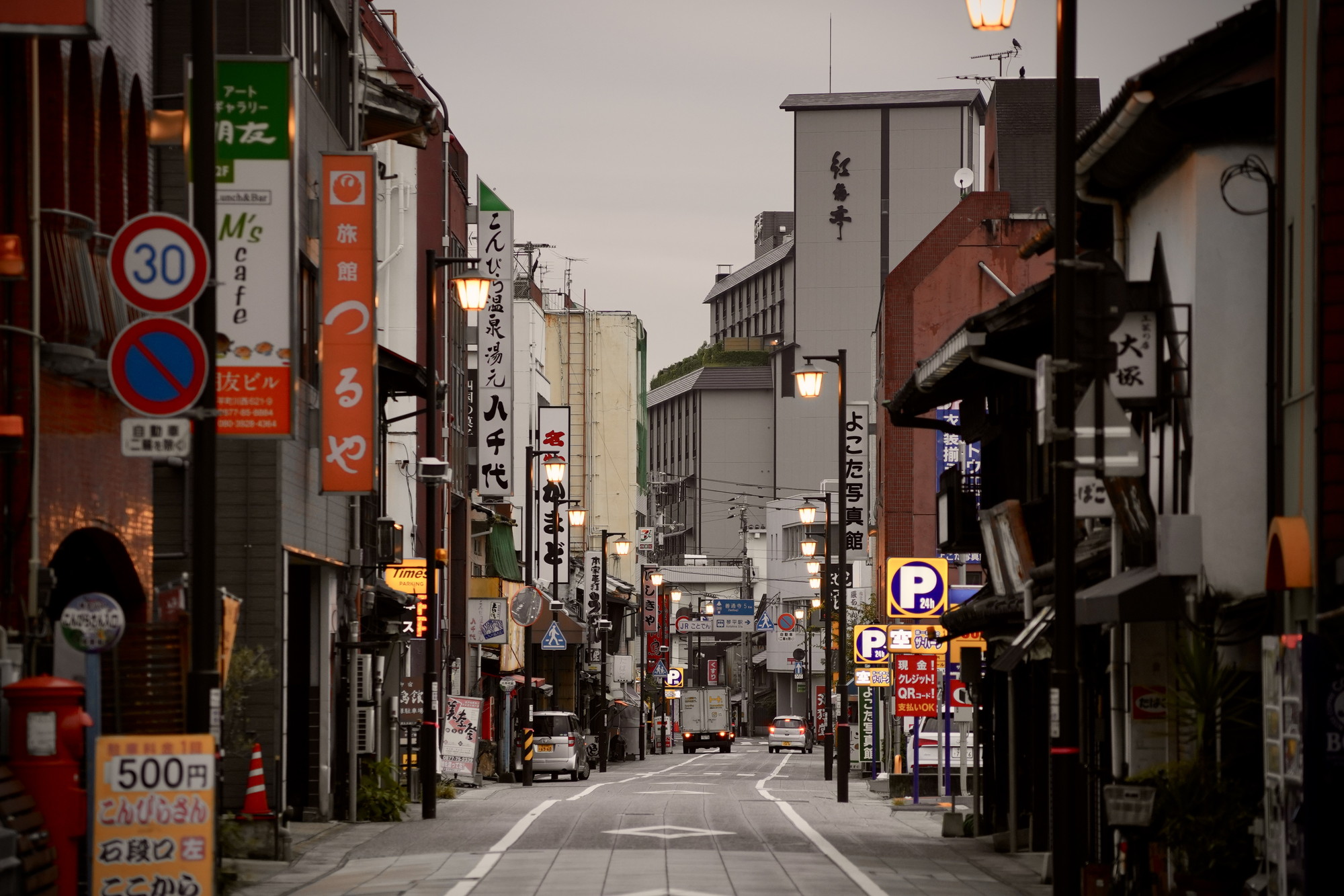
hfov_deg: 13.7
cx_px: 672
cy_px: 448
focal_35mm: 150
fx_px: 5599
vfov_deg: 9.1
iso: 400
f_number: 2.8
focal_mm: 100
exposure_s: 1/250
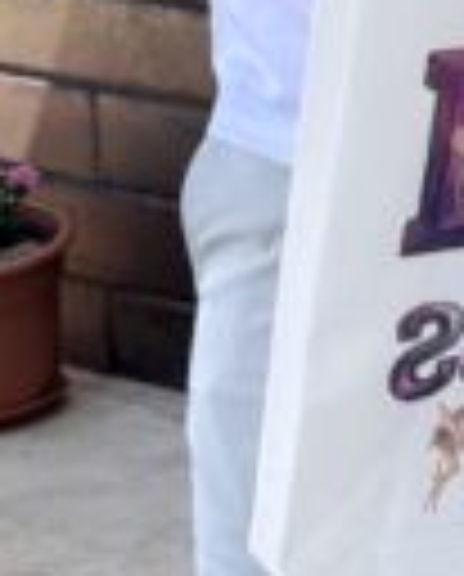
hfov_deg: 7.8
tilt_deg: -10.5
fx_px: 3199
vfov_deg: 10.2
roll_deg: +1.2
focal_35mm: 187
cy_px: -58
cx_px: 1063
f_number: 1.78
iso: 100
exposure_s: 1/805
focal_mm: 6.76
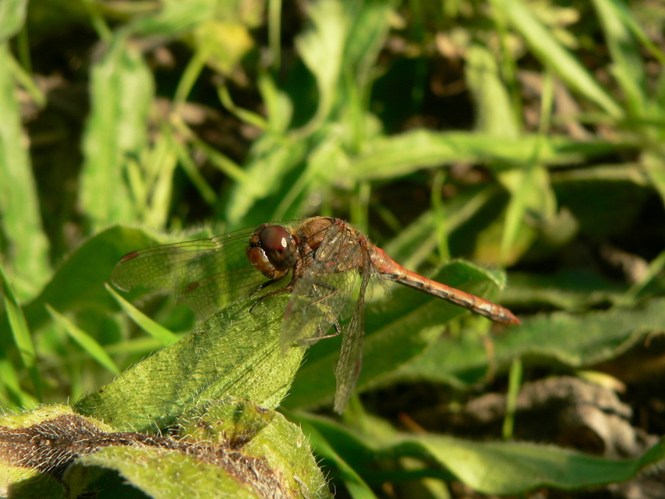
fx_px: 1057
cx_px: 332
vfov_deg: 26.6
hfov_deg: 34.9
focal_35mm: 55
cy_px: 250
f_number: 4
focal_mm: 9.2
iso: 80
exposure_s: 1/320
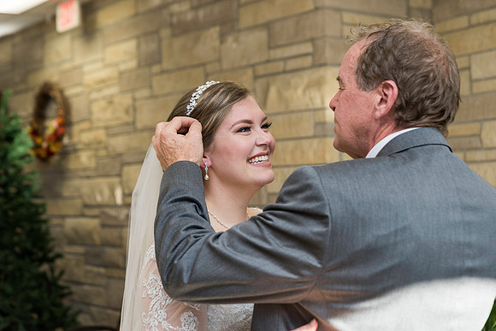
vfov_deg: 19.5
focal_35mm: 70
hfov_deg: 28.8
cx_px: 248
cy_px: 166
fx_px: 965
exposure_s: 1/200
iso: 640
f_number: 4.5
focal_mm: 70
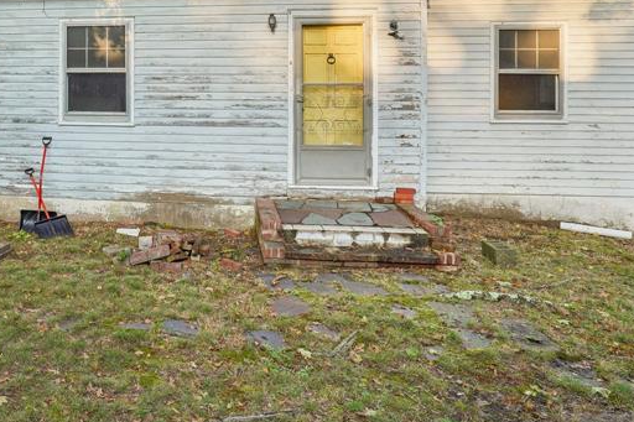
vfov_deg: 39.4
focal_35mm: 32
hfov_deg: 53.8
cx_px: 105
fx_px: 563
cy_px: 80
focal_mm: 16
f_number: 8
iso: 100
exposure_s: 1/50
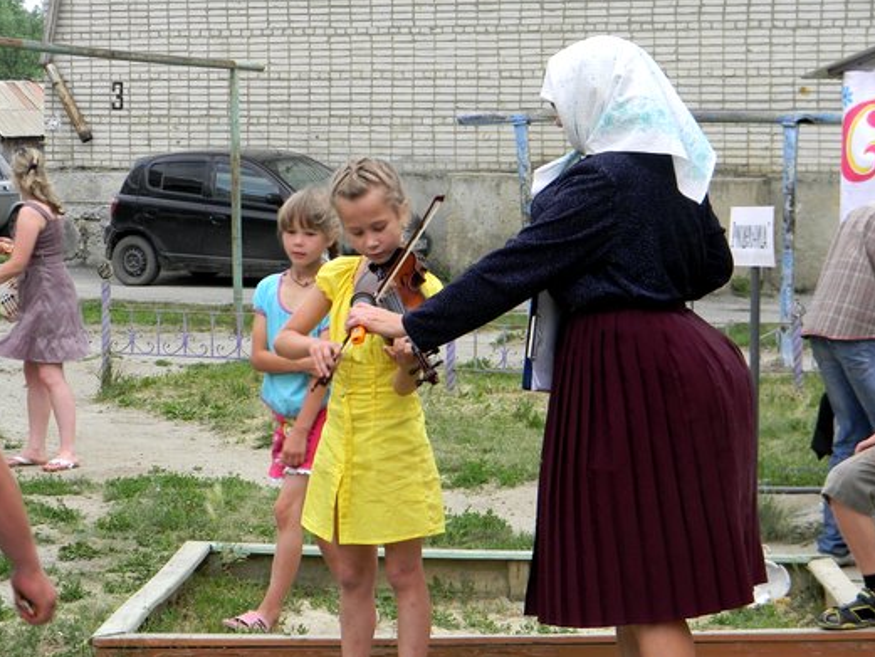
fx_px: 3262
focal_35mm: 129
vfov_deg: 11.5
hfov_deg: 15.3
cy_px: 329
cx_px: 398
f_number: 4.7
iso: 80
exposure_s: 1/71.8
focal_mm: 19
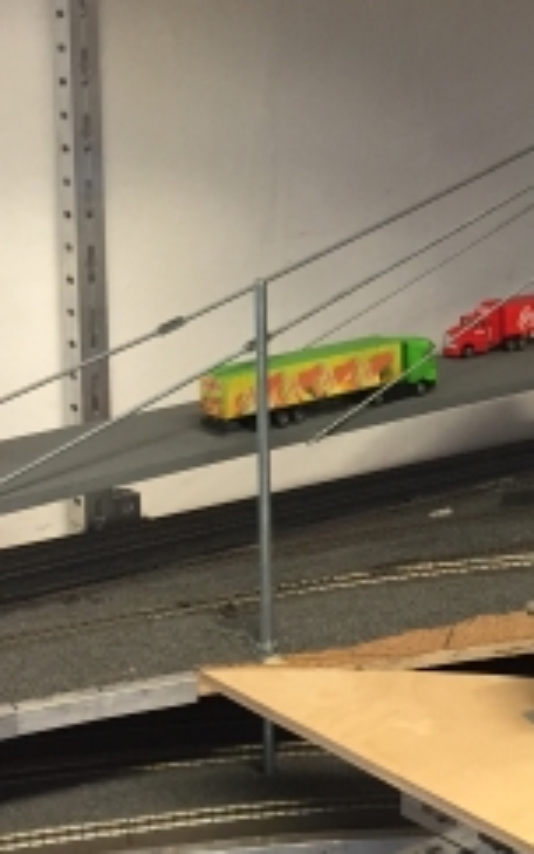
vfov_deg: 25.5
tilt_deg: -11.4
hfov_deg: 15.1
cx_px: 766
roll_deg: -2.2
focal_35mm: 81
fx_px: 1885
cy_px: 369
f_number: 2.2
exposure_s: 1/33
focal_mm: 4.15
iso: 160
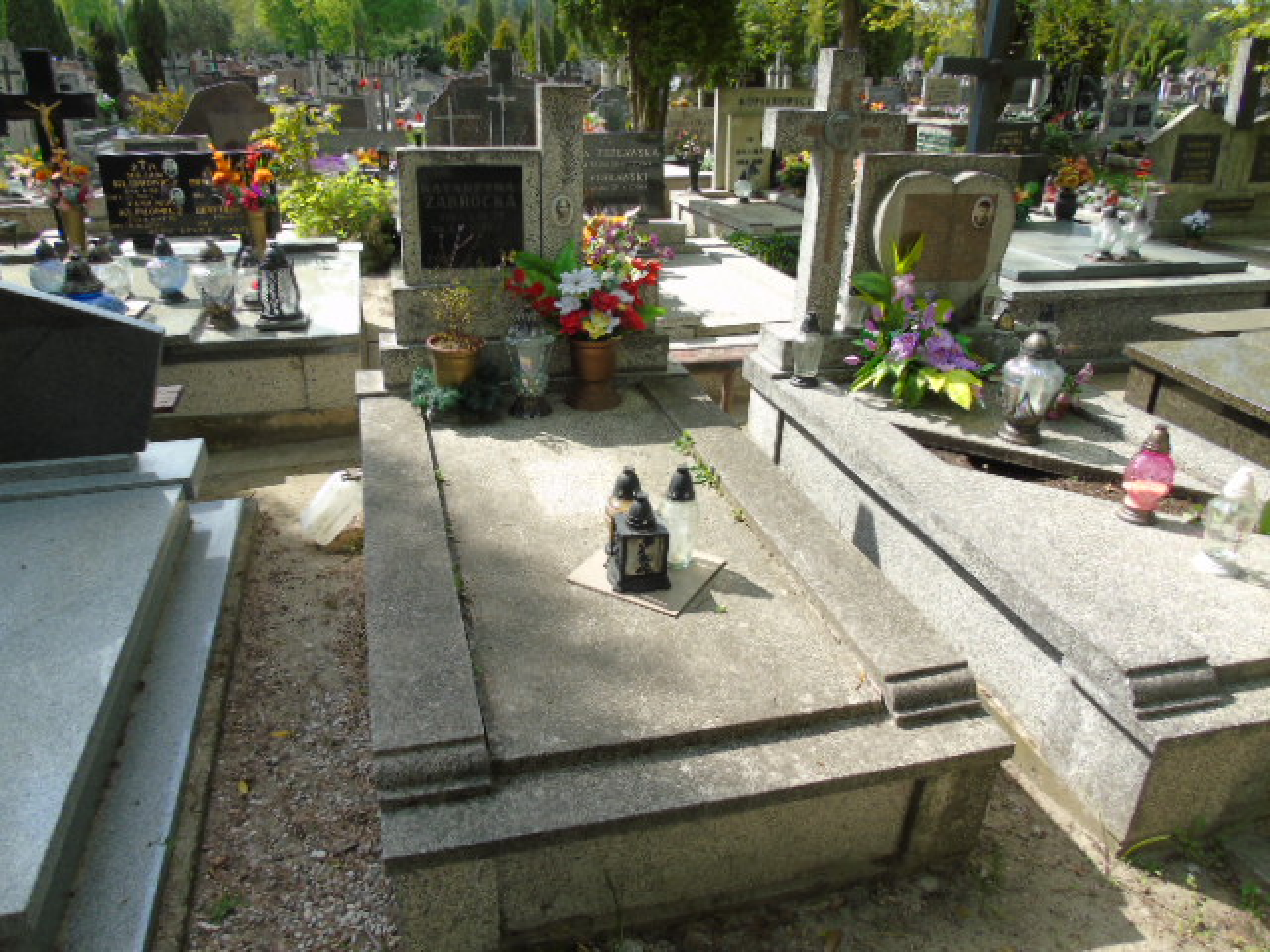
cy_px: 476
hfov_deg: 69.4
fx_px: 917
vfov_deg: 54.9
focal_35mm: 25
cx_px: 635
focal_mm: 4.4
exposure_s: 1/400
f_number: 3.4
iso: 80
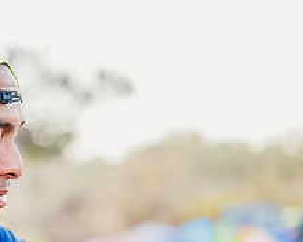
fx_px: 1112
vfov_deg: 12.3
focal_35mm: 124
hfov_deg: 15.4
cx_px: 55
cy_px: 233
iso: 100
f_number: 1.4
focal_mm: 50
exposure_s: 1/250
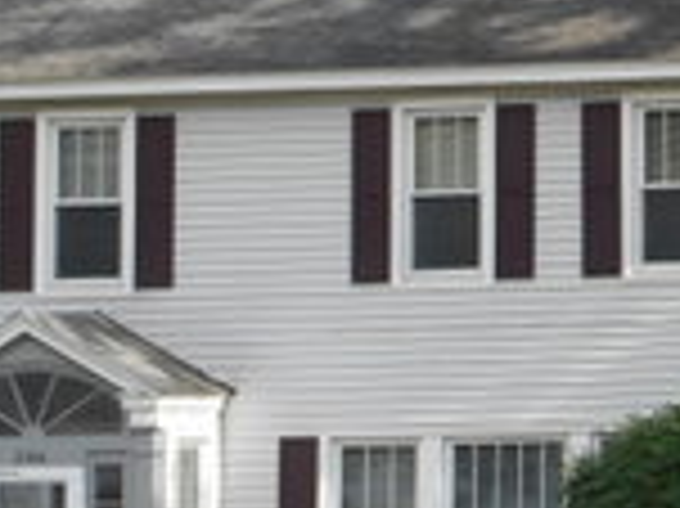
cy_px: 40
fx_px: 5339
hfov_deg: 7.2
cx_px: 919
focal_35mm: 272
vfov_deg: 5.4
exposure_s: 1/100
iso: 80
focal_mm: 14.3
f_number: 4.7
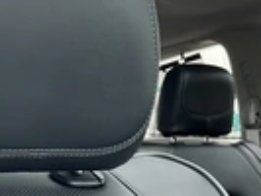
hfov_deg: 22.0
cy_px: 80
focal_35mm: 84
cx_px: -24
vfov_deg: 17.6
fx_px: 634
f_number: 1.8
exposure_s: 1/122
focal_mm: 3
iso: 40
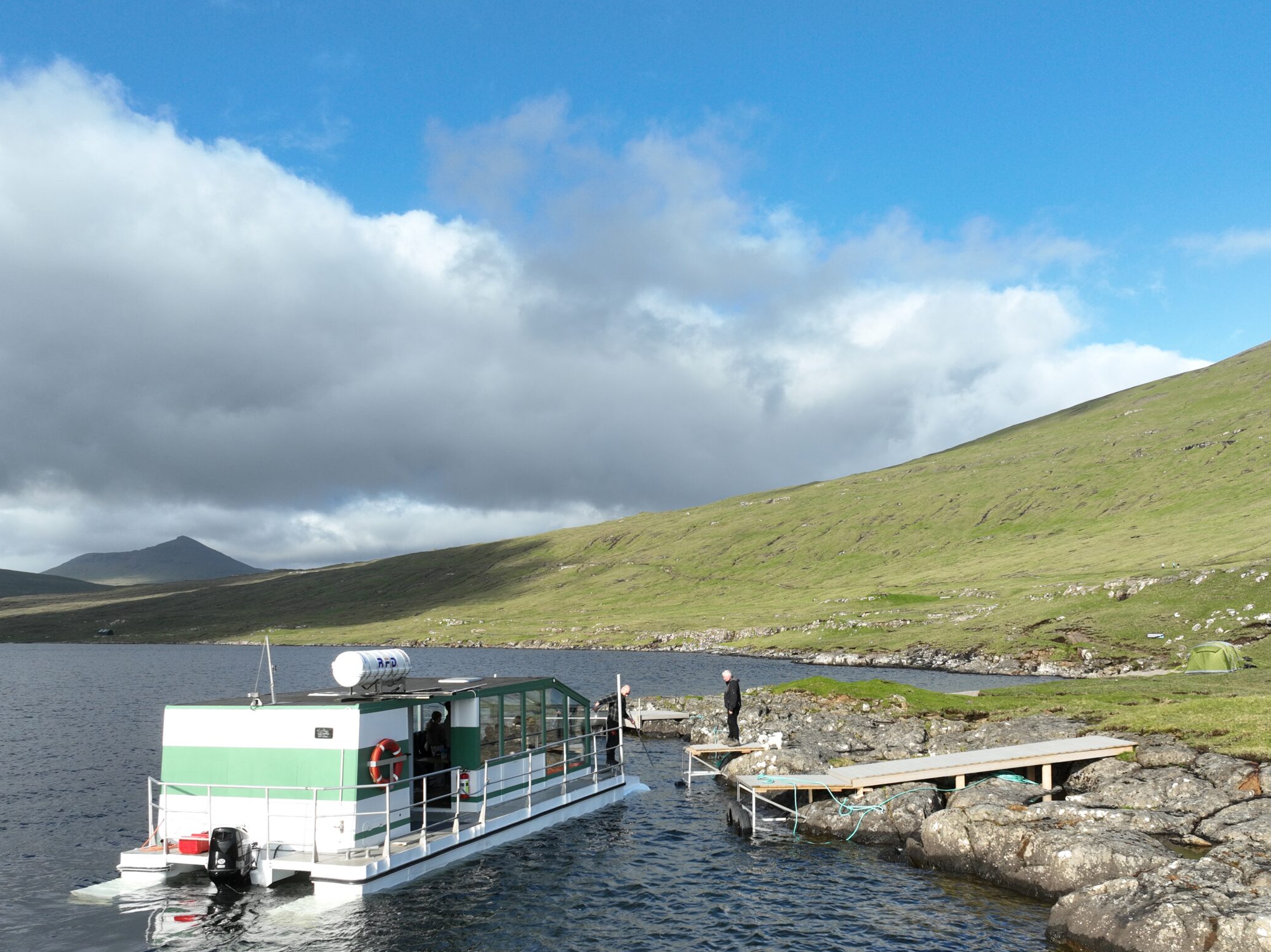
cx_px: 702
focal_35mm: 30
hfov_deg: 59.9
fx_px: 1101
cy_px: 580
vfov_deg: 46.4
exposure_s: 1/160
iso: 110
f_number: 2.8
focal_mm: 12.29
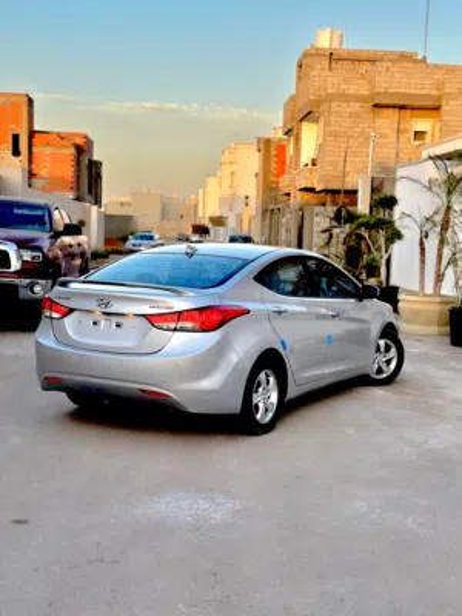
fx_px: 854
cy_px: 308
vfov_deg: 39.7
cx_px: 231
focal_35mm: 48
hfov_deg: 30.3
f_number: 1.8
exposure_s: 1/640
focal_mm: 6.86
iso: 80
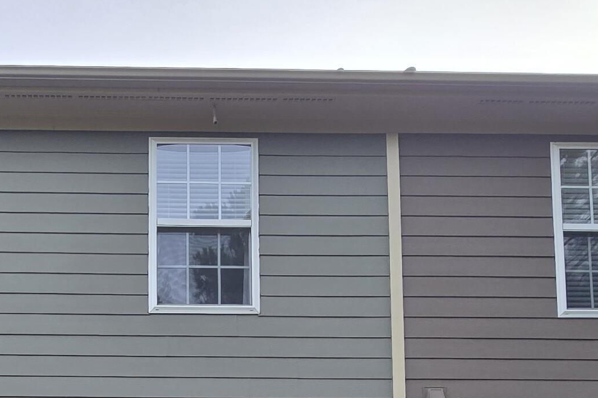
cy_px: 549
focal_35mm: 39
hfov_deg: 45.8
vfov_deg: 27.2
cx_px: 83
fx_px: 648
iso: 50
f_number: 2.2
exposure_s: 1/367
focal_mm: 2.2
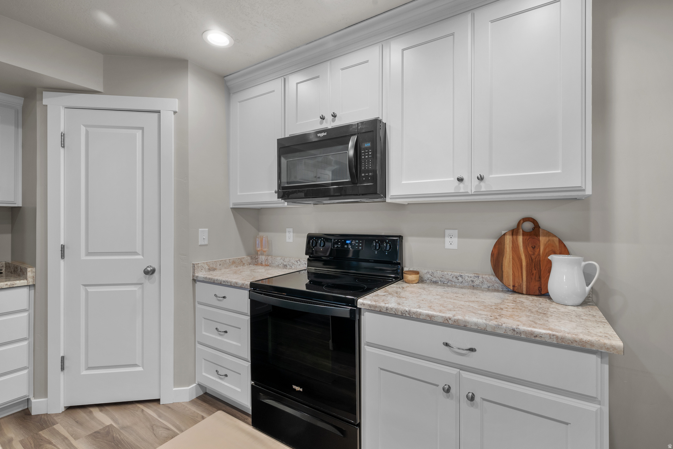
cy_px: 224
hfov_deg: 96.7
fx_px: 299
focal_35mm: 16
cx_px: 336
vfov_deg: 73.8
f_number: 8
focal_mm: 16
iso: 500
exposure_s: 1/1.25
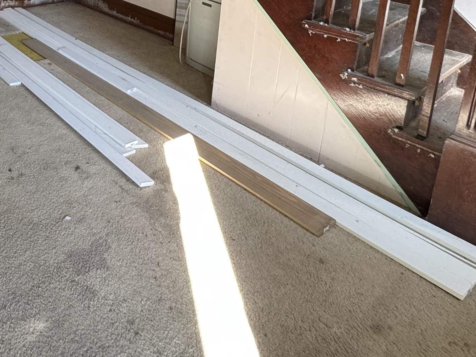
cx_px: 20
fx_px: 440
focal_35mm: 32
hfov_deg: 48.6
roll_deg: -0.2
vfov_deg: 37.0
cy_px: -37
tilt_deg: -12.5
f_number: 2.2
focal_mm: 2.22
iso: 250
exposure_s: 1/99
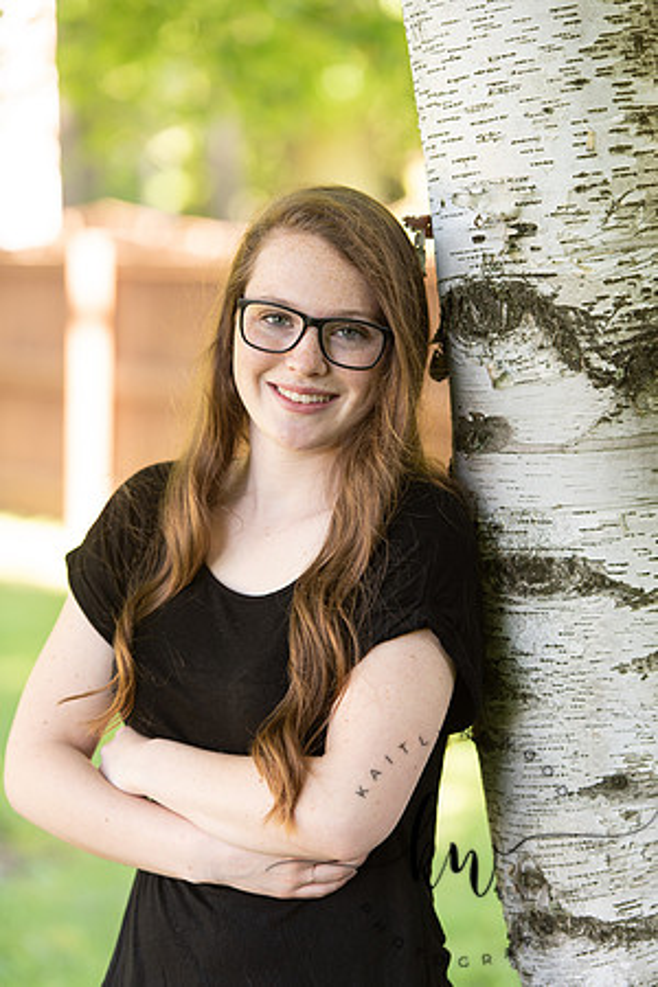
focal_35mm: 135
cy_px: 494
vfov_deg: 15.2
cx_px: 329
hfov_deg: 10.2
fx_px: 3701
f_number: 2.8
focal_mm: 135
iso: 400
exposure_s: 1/200
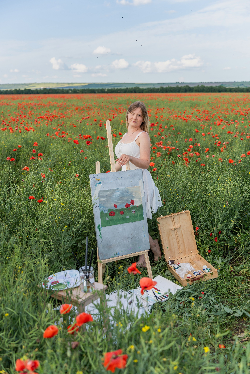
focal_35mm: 39
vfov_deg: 49.6
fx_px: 406
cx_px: 125
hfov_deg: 34.2
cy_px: 187
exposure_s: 1/800
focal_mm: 39
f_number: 3.2
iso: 125
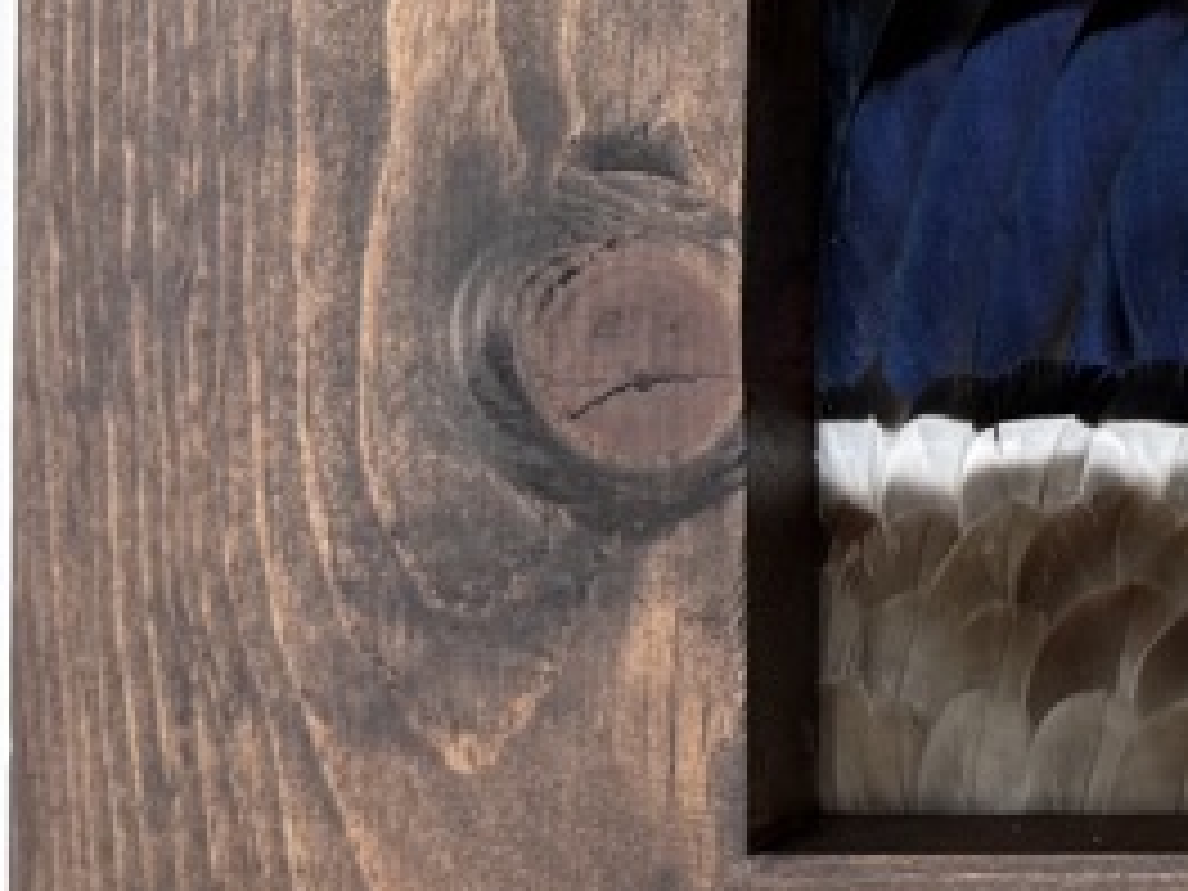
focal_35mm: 109
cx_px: 2686
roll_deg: -0.4
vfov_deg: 13.2
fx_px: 3741
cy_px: -230
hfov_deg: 13.9
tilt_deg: +0.6
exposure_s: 1/120
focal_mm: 6.76
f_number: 1.78
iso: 100
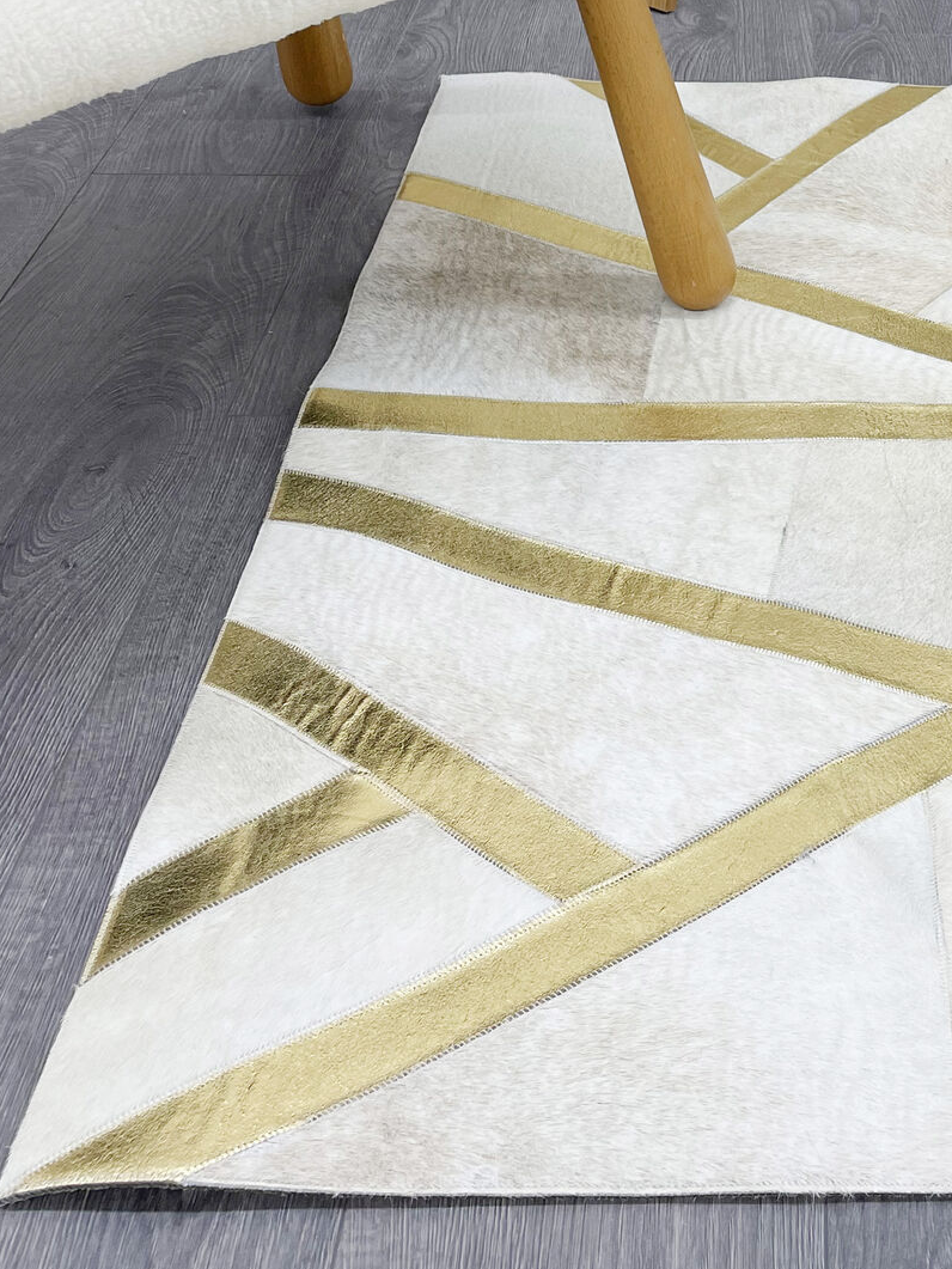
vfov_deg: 36.4
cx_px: 883
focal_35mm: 49
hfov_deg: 28.4
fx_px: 1796
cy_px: 120
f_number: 1.6
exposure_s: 1/100
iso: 40
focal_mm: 4.2
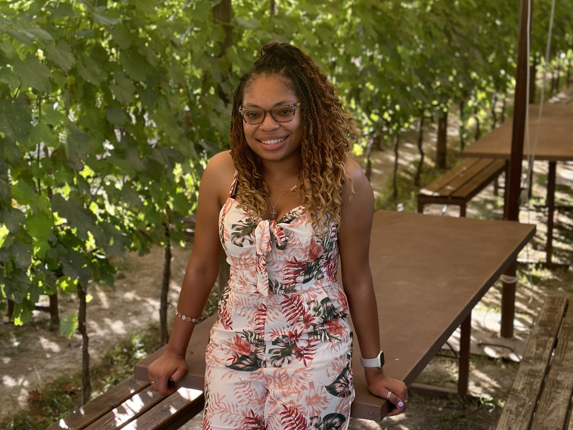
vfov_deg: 22.6
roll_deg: +2.0
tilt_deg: -15.0
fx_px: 1076
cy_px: 249
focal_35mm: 65
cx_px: 290
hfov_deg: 29.8
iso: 80
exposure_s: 1/241
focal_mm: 6.86
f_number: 1.78
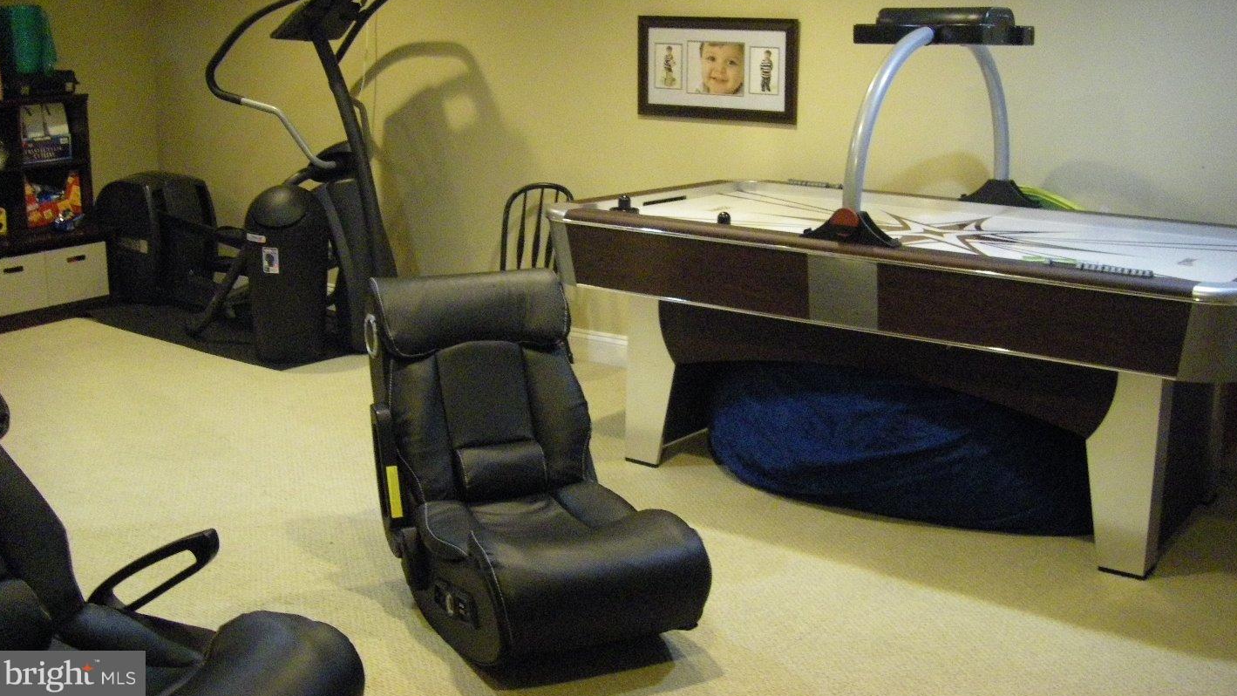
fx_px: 1378
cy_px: 230
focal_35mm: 42
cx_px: 621
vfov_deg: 28.2
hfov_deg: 48.4
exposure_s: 1/15
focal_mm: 6.3
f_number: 3.5
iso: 800
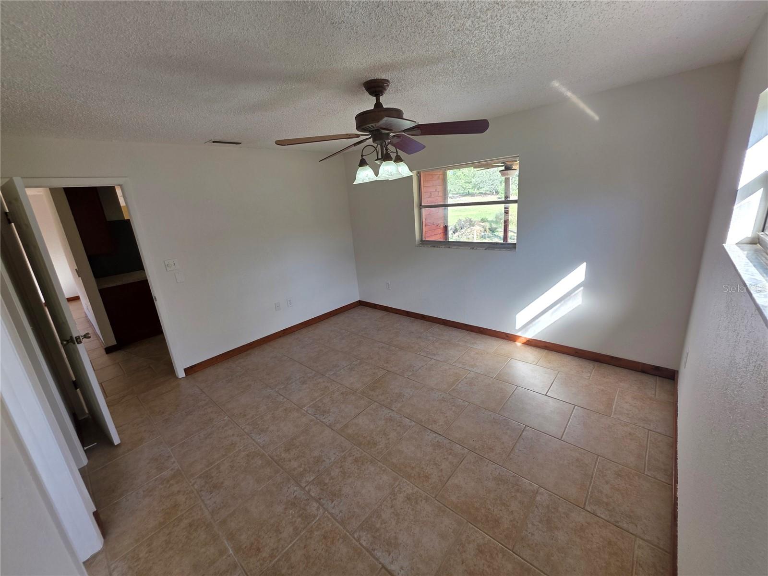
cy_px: 288
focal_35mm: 13
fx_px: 288
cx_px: 384
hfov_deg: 106.2
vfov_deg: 89.9
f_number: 1.9
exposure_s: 1/120
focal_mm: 2.2
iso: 32
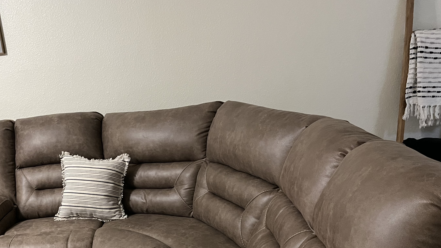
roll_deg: +5.7
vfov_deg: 27.5
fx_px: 491
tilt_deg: -18.4
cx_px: 136
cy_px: 218
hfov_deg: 47.3
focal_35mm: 42
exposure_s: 1/60
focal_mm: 5.1
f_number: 1.6
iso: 400
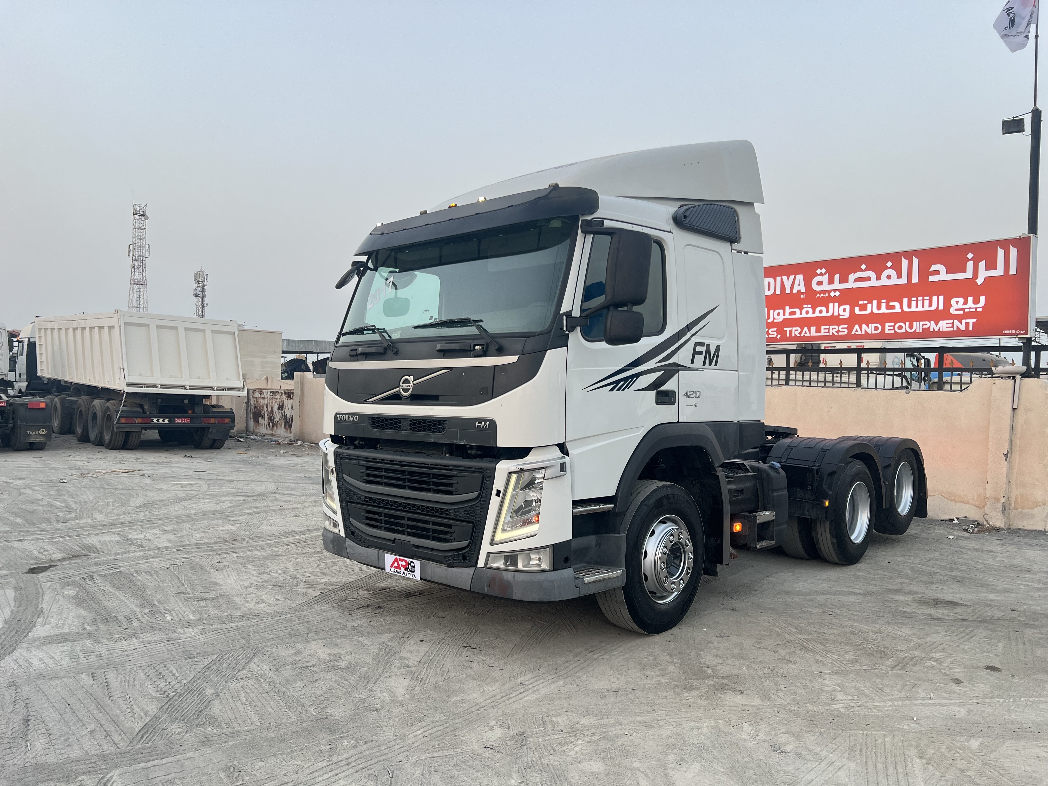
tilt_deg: -0.5
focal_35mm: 26
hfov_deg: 67.3
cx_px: 524
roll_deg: -1.0
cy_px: 393
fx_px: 787
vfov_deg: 53.1
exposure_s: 1/106
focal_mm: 5.7
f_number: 1.5
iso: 80
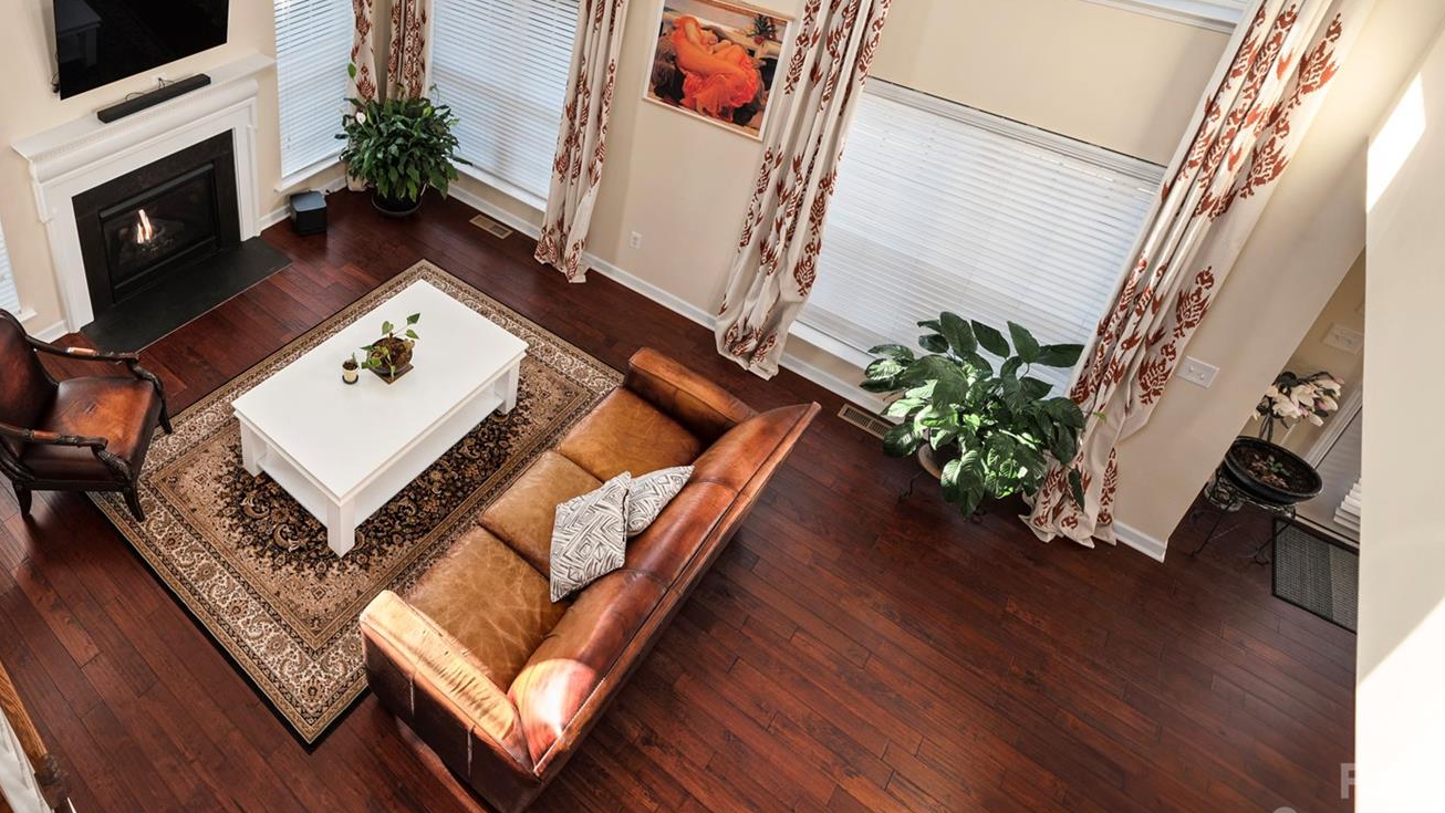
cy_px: 128
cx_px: 388
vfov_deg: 46.1
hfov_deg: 73.9
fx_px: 881
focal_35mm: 23
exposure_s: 1/200
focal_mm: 14
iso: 320
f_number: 6.3
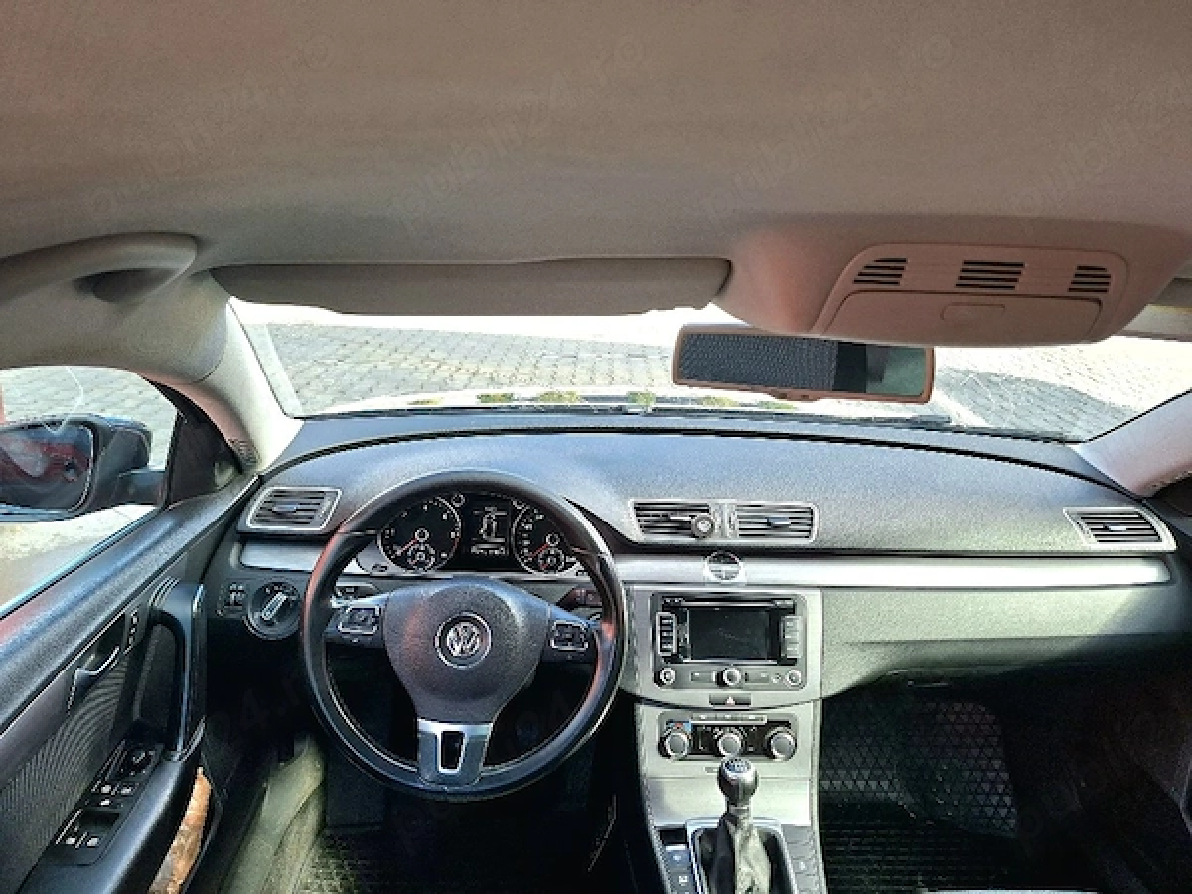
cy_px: 447
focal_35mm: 23
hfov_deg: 73.9
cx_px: 596
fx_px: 792
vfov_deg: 58.9
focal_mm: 5.54
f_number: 1.8
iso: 50
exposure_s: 1/204
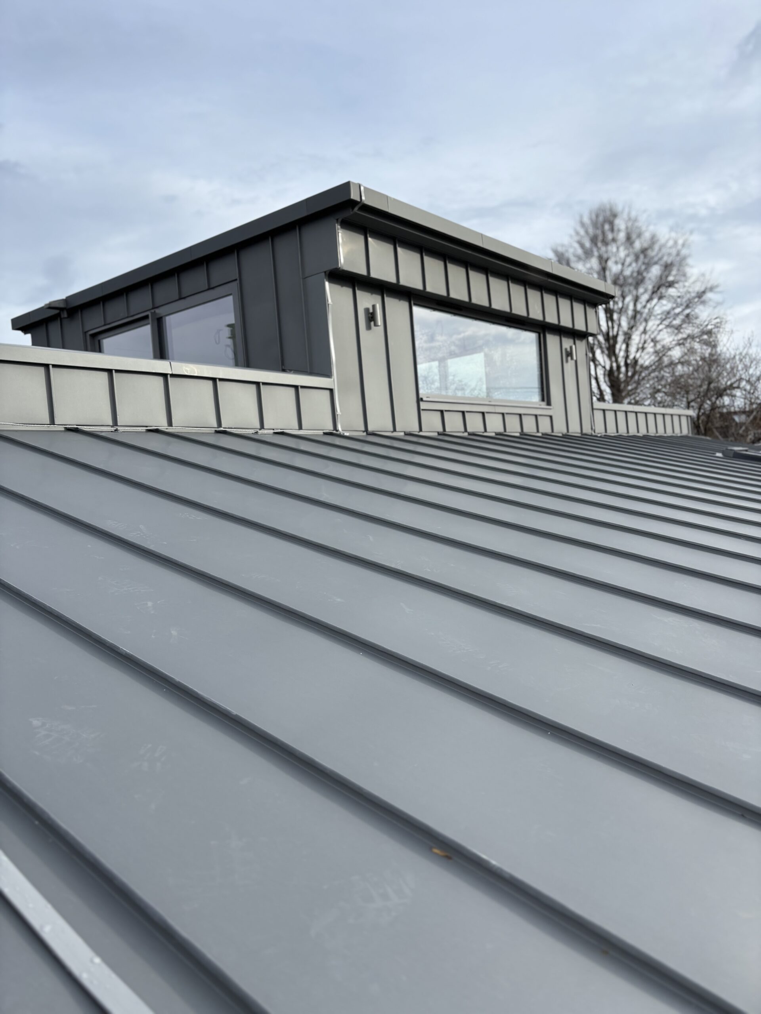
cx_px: 380
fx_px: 762
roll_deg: +3.8
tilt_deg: -1.9
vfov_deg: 67.3
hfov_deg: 53.1
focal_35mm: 26
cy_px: 507
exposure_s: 1/1912
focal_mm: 5.96
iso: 50
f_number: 1.6
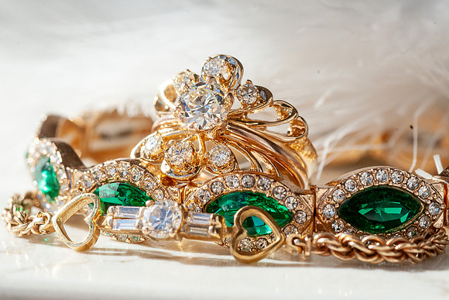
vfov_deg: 8.4
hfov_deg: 12.5
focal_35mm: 164
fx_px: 2048
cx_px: 243
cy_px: 106
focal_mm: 105
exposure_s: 1/200
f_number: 11
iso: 640
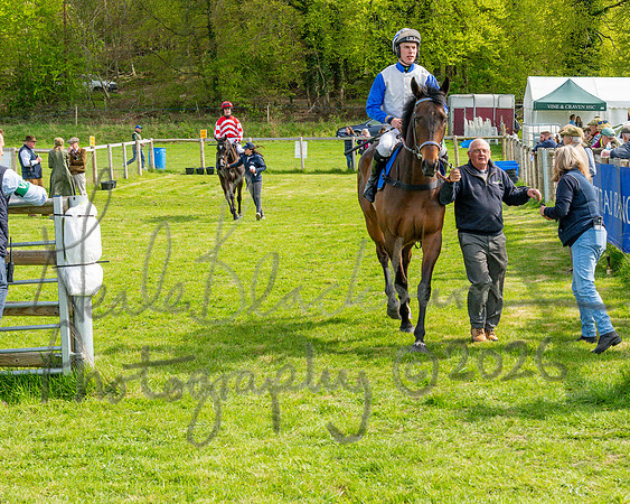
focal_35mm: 70
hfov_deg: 27.2
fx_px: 1298
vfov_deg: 21.9
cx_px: 369
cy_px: 221
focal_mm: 37
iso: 800
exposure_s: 1/2500
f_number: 5
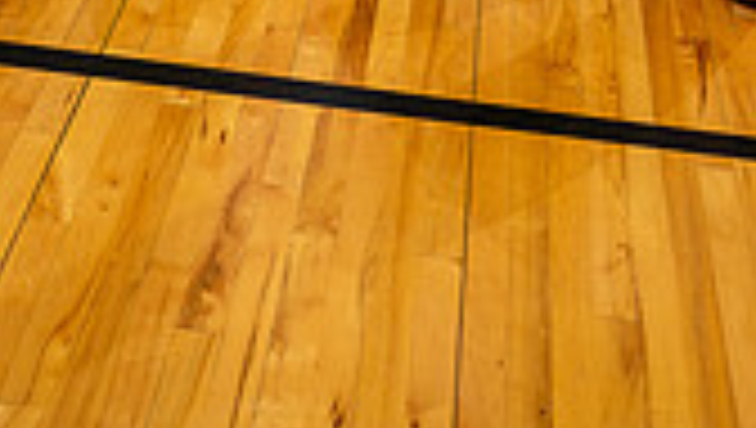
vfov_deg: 13.3
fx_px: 1405
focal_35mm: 70
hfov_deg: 29.6
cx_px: 567
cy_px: -572
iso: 250
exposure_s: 1/250
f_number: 4
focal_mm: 25
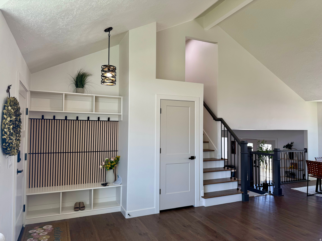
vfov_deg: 56.8
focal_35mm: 24
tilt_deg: +2.4
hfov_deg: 71.6
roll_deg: -0.1
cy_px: 120
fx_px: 223
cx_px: 161
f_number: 1.78
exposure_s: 1/120
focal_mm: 6.76
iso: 80
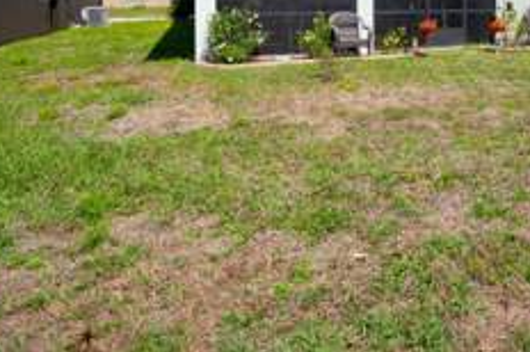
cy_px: -10
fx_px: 485
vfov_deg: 35.5
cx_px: 441
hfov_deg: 52.7
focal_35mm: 33
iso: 50
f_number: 11
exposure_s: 1/125
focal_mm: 10
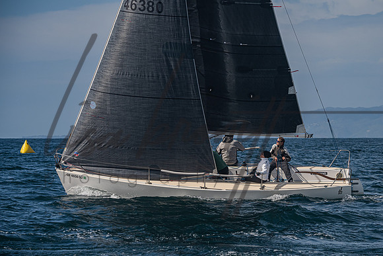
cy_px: 144
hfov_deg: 11.5
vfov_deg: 7.7
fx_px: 1909
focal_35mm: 179
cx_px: 215
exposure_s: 1/4000
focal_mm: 160
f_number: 6.3
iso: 320
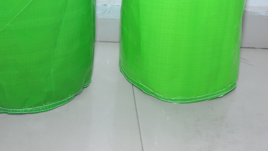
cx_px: 84
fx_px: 412
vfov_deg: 20.4
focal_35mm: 58
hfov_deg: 35.6
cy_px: 25
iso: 800
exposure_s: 1/125
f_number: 5.6
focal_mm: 26
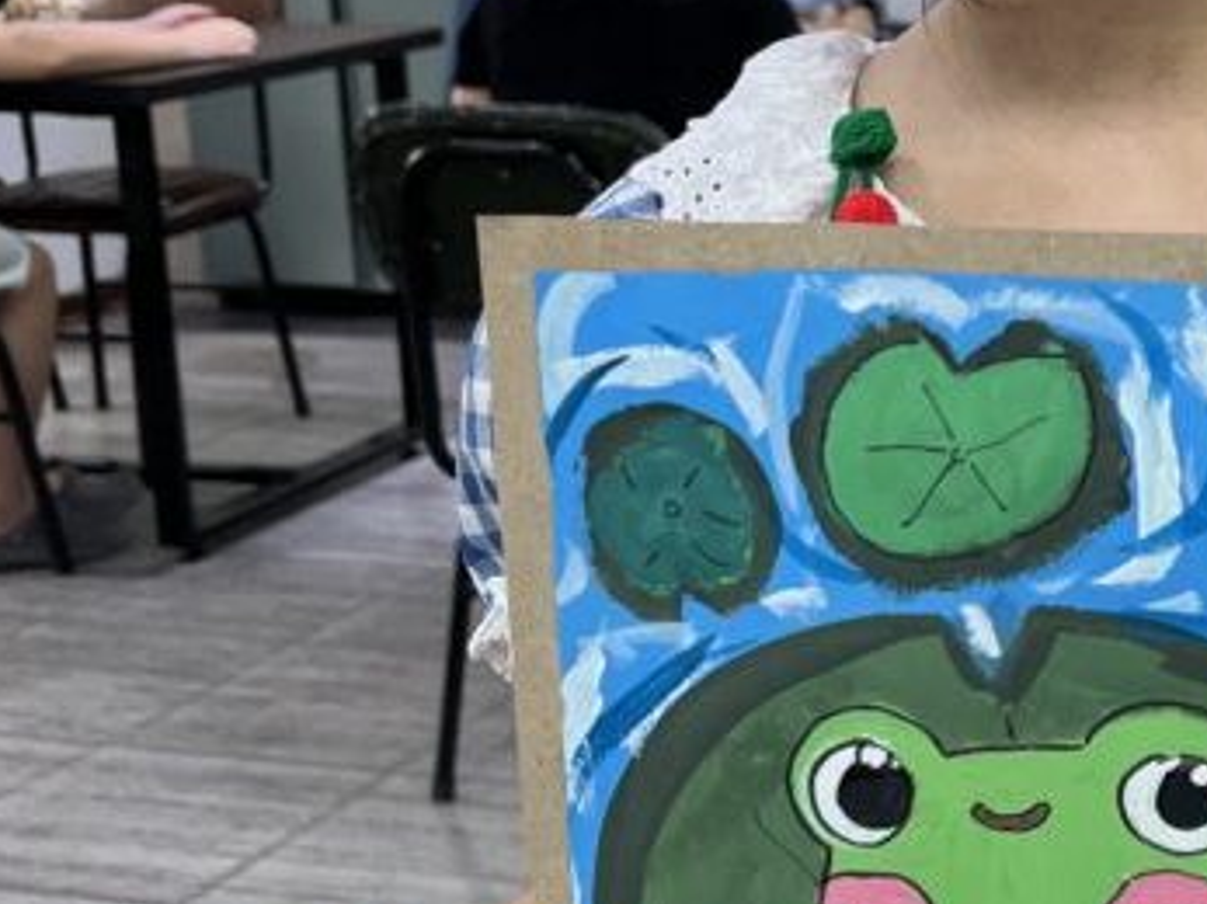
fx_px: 2614
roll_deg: +2.1
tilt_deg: -14.6
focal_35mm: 75
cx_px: 1228
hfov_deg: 24.7
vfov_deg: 19.6
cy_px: 358
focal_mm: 5.1
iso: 100
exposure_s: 1/100
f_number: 1.6
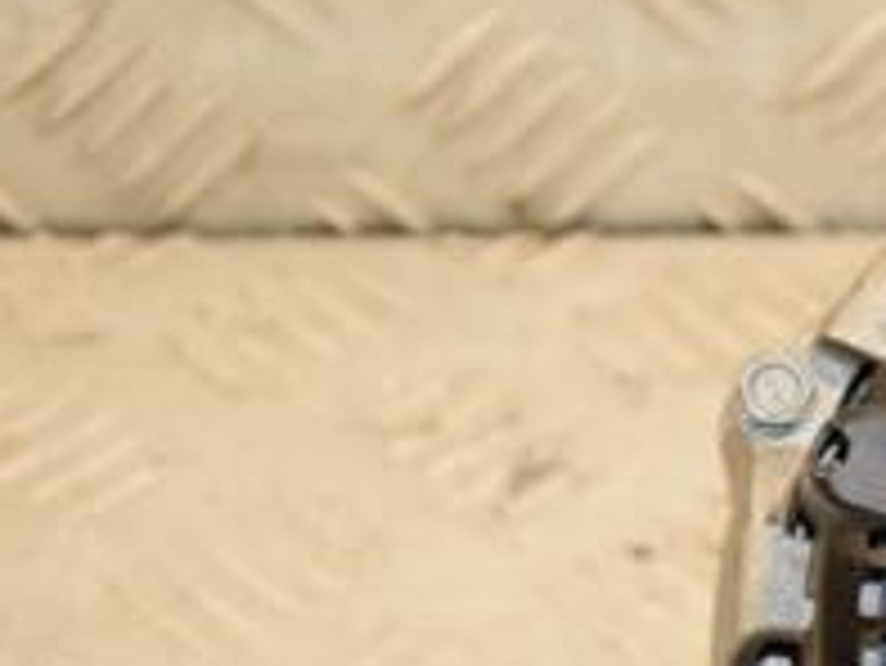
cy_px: 585
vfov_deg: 5.1
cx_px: 1300
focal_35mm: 290
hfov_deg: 6.7
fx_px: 7427
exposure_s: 1/200
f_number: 7.1
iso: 800
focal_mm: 66
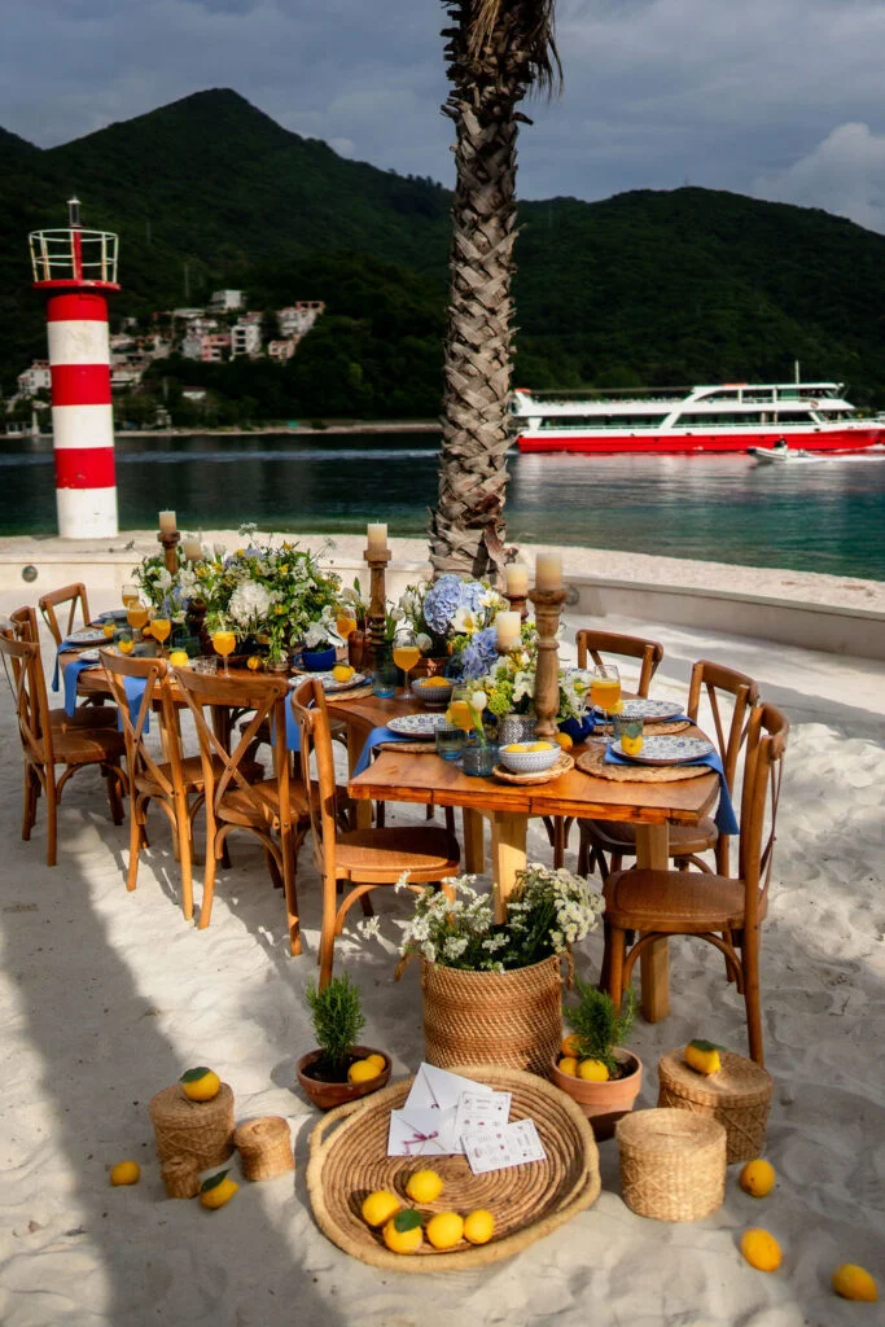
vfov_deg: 51.7
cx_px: 431
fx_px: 1369
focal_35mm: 37
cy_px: 648
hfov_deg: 35.8
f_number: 1.4
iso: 80
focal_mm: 24
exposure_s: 1/8000
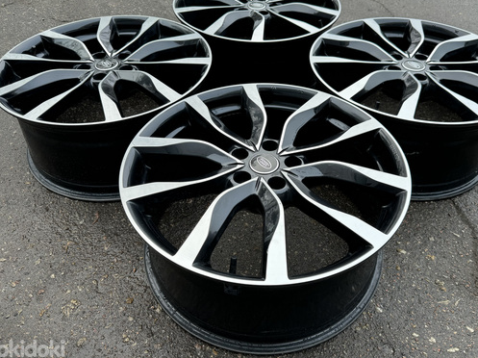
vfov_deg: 48.1
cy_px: 166
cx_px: 258
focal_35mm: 29
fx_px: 400
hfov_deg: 61.6
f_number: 1.78
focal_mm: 6.76
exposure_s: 1/121
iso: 80
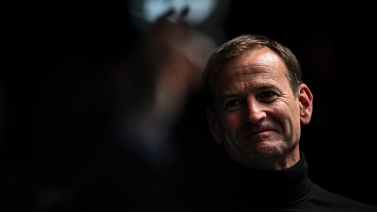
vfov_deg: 2.7
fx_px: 4438
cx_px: 190
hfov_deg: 4.9
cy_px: 99
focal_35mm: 444
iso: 2000
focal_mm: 400
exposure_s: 1/125
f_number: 2.8
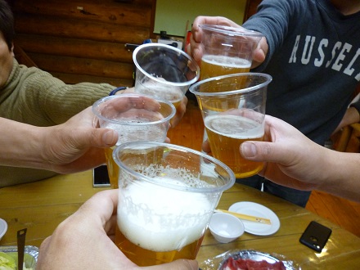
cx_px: 180
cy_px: 135
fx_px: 291
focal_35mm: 28
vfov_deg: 49.7
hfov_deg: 63.4
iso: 400
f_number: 3.1
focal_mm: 5
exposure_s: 1/40
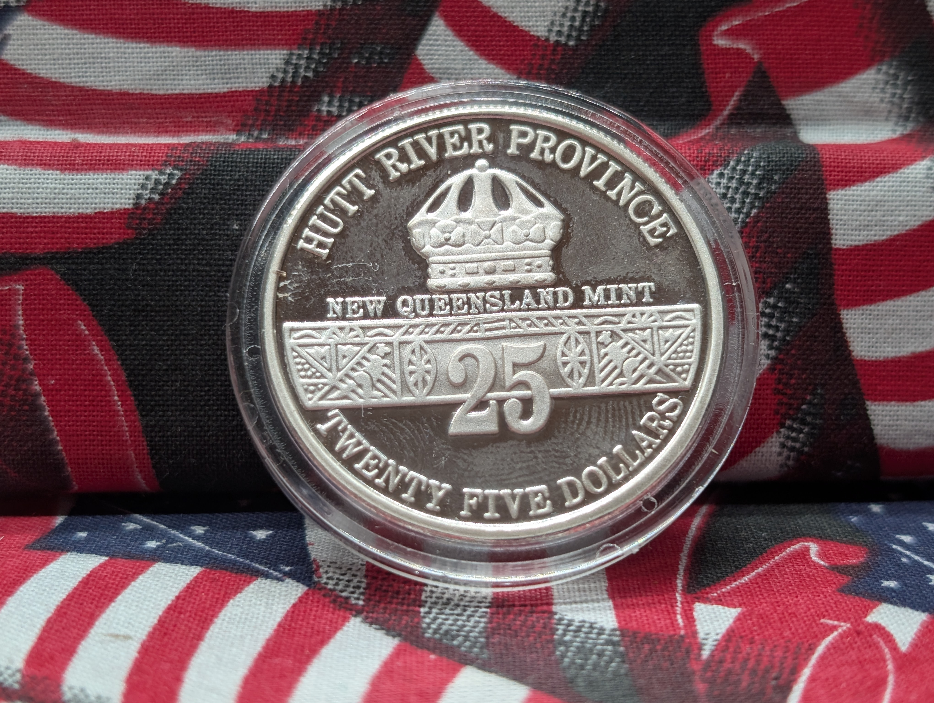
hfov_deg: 38.9
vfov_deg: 29.7
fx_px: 1324
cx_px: 467
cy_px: 352
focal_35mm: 49
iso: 51
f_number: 1.68
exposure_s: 1/90.7
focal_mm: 6.9
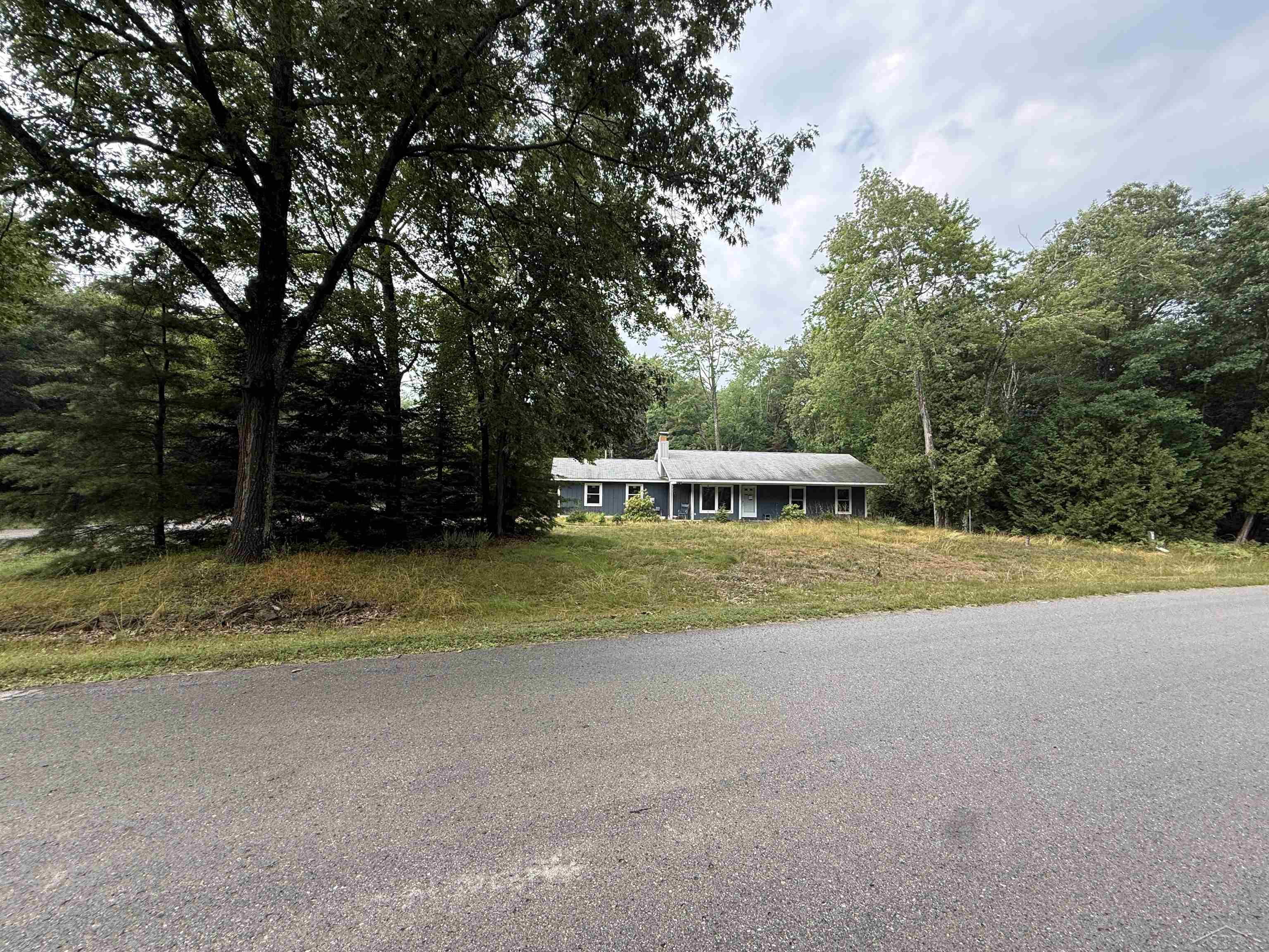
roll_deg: -1.1
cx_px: 634
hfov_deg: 102.1
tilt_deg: +3.1
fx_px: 513
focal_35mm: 14
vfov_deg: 85.7
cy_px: 476
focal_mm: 2.22
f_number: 2.2
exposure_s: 1/324
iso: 64
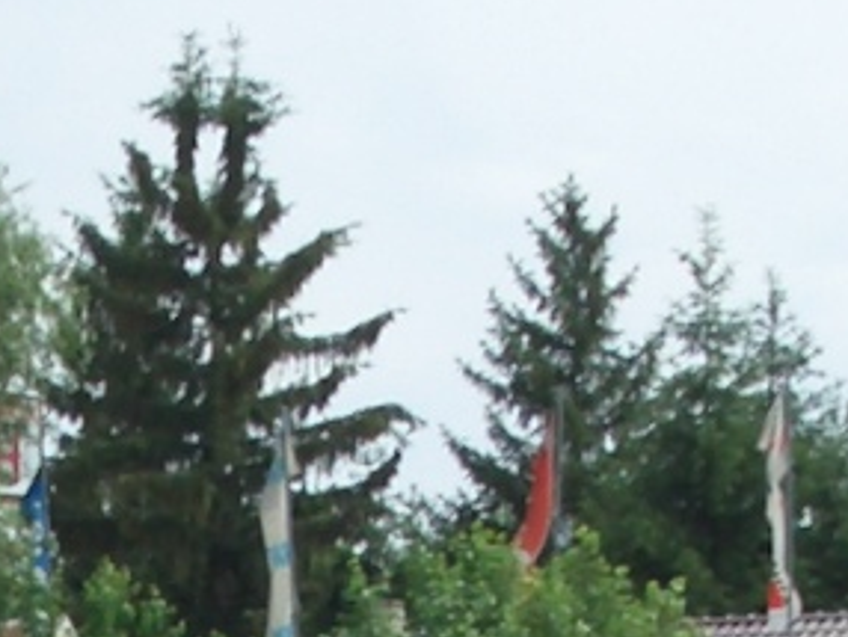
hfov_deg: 7.2
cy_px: 1256
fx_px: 6718
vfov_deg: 5.3
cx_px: -39
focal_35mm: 274
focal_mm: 8.2
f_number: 5
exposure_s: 1/400
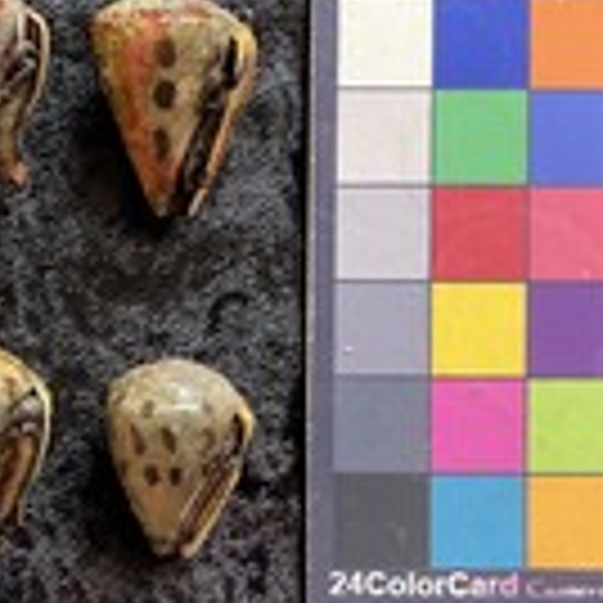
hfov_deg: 24.8
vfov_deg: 25.7
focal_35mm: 67
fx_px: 1320
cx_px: 32
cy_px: 358
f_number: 1.8
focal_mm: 3
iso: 50
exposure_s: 1/60
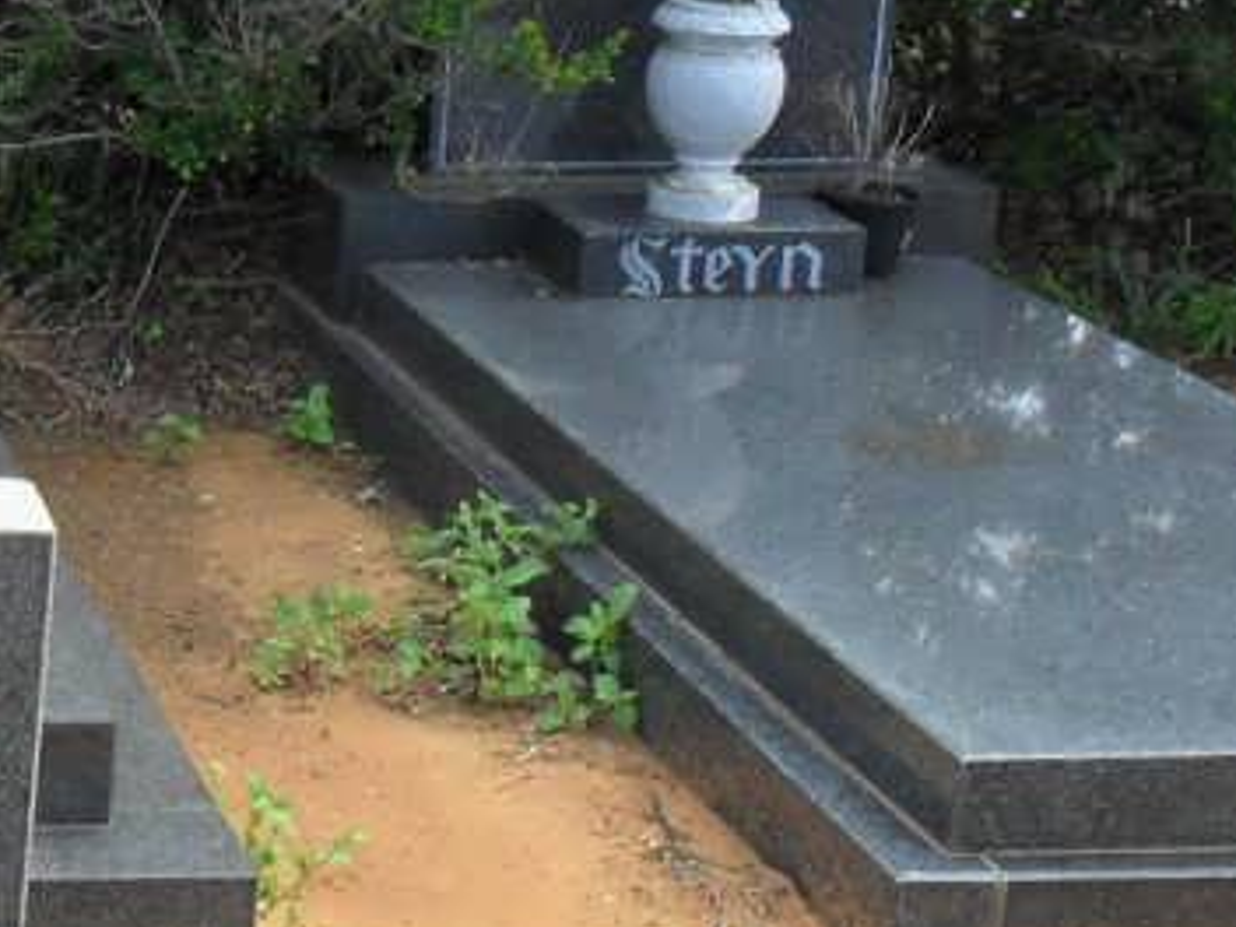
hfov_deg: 19.6
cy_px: 421
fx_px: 3285
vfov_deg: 16.1
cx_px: -369
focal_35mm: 92
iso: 100
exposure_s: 1/250
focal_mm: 4.9
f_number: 3.5
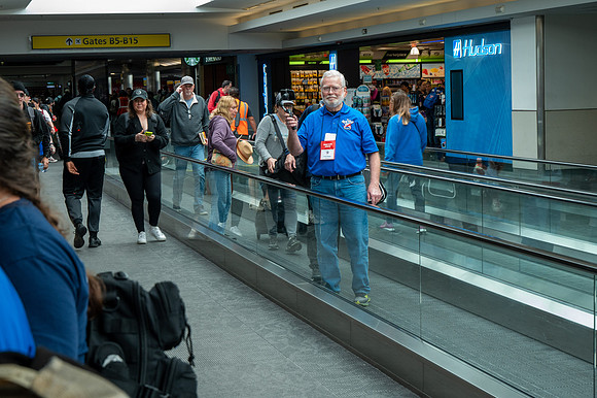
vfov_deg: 21.2
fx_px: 1061
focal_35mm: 64
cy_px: 199
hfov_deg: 31.4
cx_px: 298
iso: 1800
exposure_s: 1/80
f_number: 11
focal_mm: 64
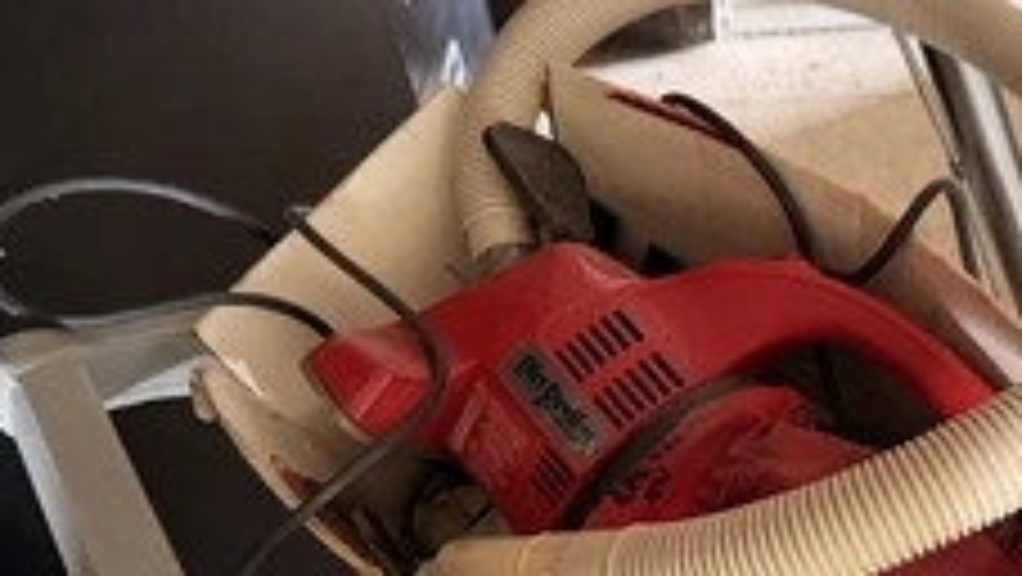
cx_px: 711
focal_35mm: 46
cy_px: 423
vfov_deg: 25.7
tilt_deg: -51.2
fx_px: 1247
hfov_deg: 43.7
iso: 800
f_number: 1.78
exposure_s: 1/30
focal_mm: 6.76
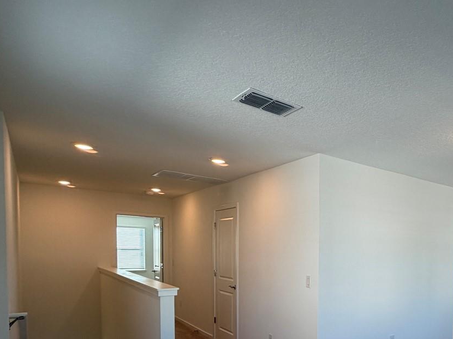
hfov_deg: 58.2
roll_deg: -1.3
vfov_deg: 48.7
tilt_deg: -2.2
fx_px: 353
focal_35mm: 27
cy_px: 266
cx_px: 387
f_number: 2.2
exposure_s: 1/120
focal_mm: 2.22
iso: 80
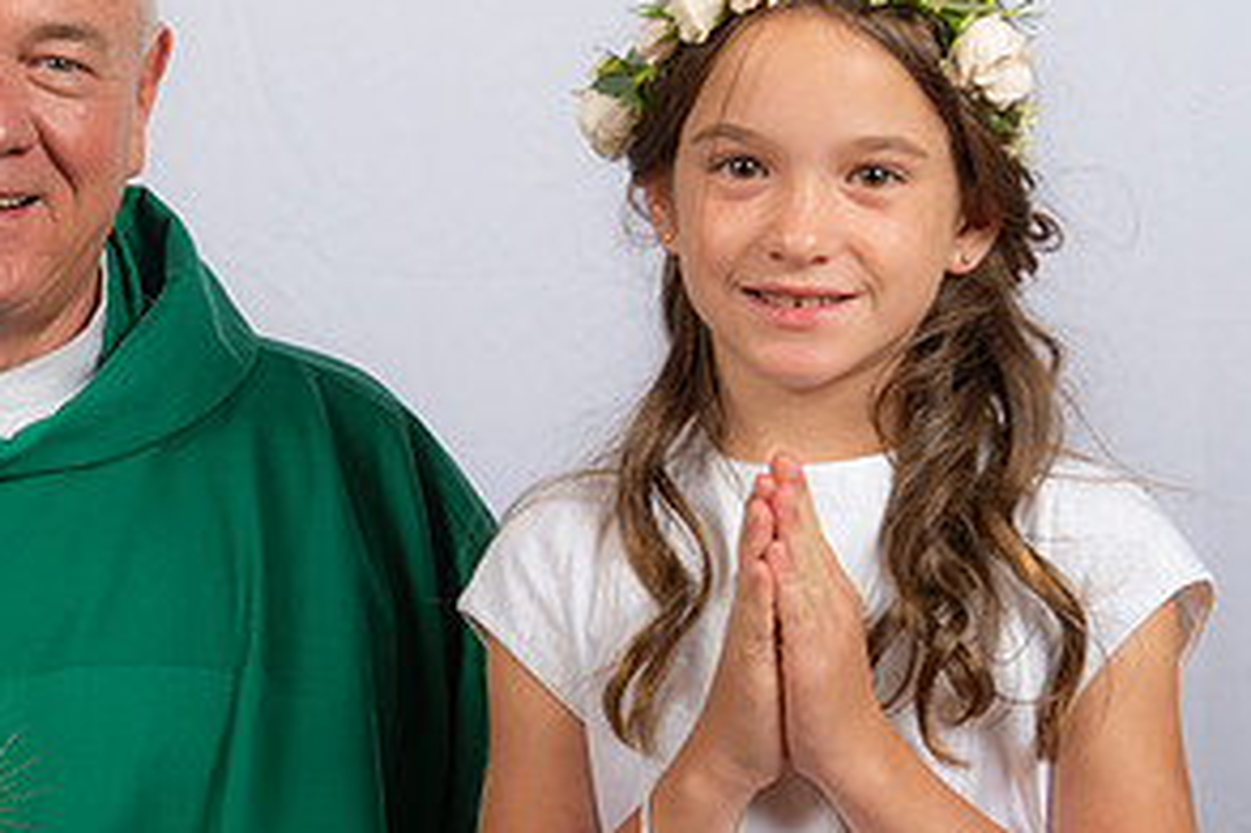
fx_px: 3785
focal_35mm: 109
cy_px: 500
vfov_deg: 12.5
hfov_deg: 18.6
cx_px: 278
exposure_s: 1/200
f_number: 8
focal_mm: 55
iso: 320
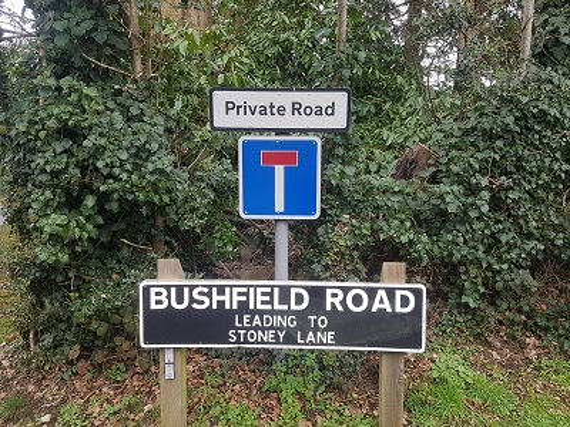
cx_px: 285
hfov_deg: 67.3
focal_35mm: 26
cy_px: 214
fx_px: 428
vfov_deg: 53.1
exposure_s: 1/100
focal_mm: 4.2
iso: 64
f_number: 1.7
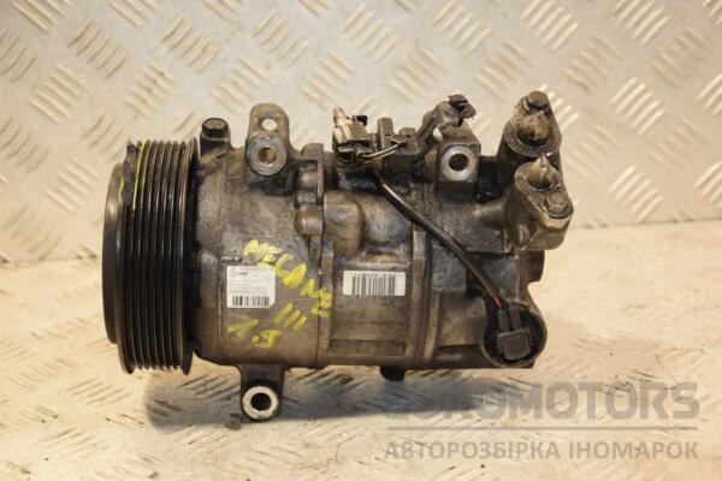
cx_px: 361
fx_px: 1263
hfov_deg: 31.9
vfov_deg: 21.6
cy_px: 240
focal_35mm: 63
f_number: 4.8
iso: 800
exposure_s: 1/160
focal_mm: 42
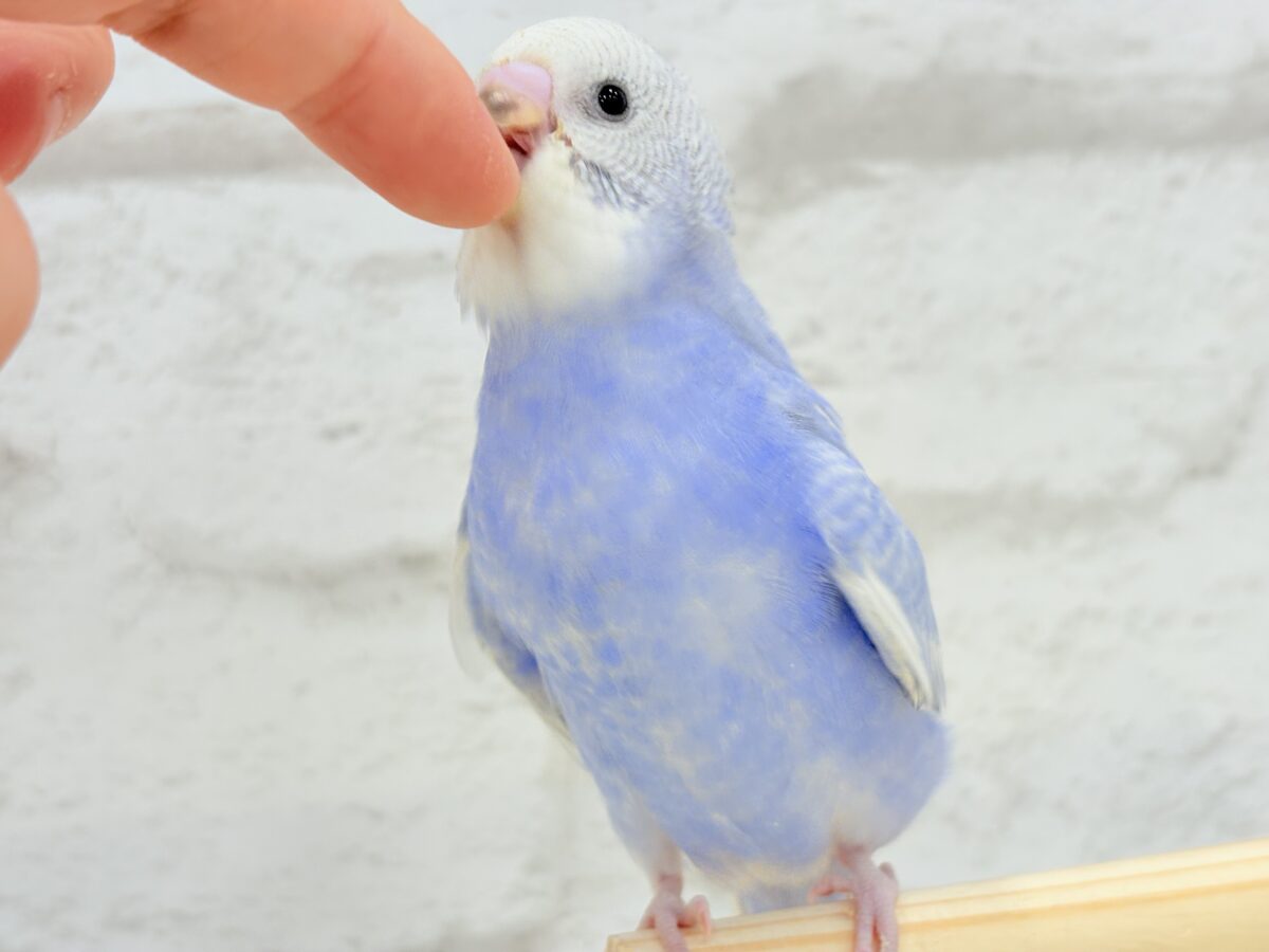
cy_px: 476
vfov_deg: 28.0
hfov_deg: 36.8
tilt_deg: -6.2
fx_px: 1906
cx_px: 634
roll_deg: +3.0
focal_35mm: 52
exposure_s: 1/100
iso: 64
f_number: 1.6
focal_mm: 5.96
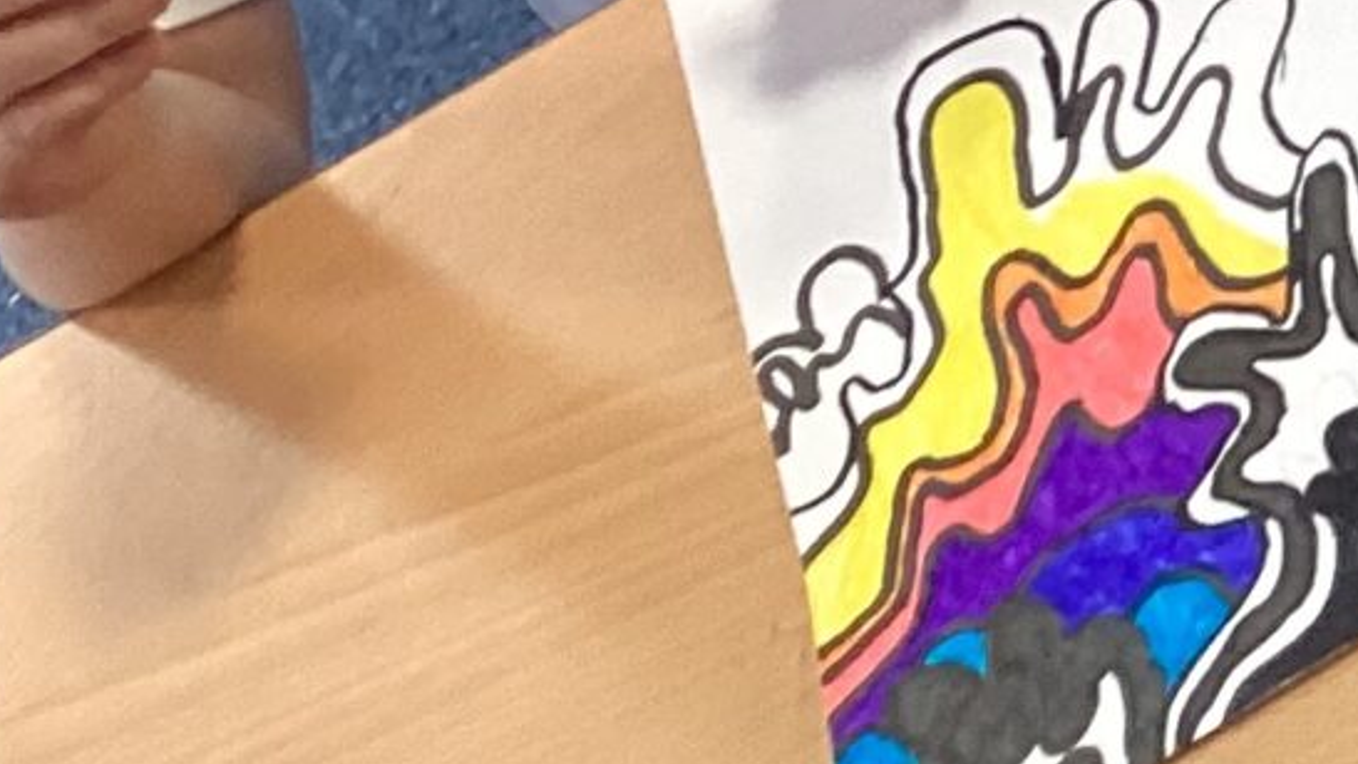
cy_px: 129
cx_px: 2190
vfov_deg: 7.7
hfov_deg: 12.7
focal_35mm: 158
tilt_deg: -50.1
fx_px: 5691
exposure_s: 1/50
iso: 100
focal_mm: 3.3
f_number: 2.4
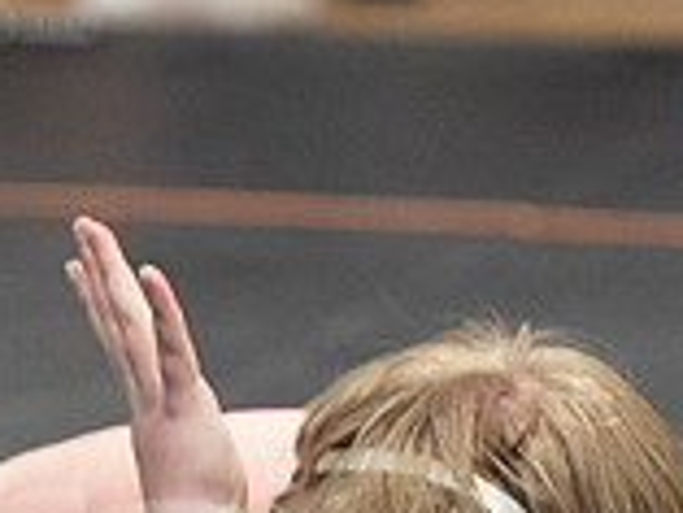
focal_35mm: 723
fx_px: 14276
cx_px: 440
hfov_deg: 2.7
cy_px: 1378
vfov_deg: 2.0
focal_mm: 102
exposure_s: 1/1000
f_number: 2.8
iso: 3200
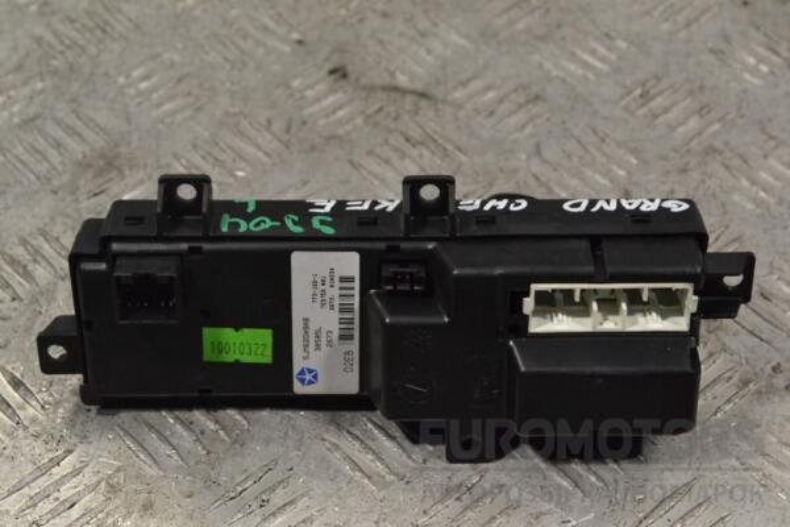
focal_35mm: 78
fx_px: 1712
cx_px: 395
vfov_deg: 17.5
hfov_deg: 26.0
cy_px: 264
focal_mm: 52
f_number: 9
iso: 3200
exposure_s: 1/320
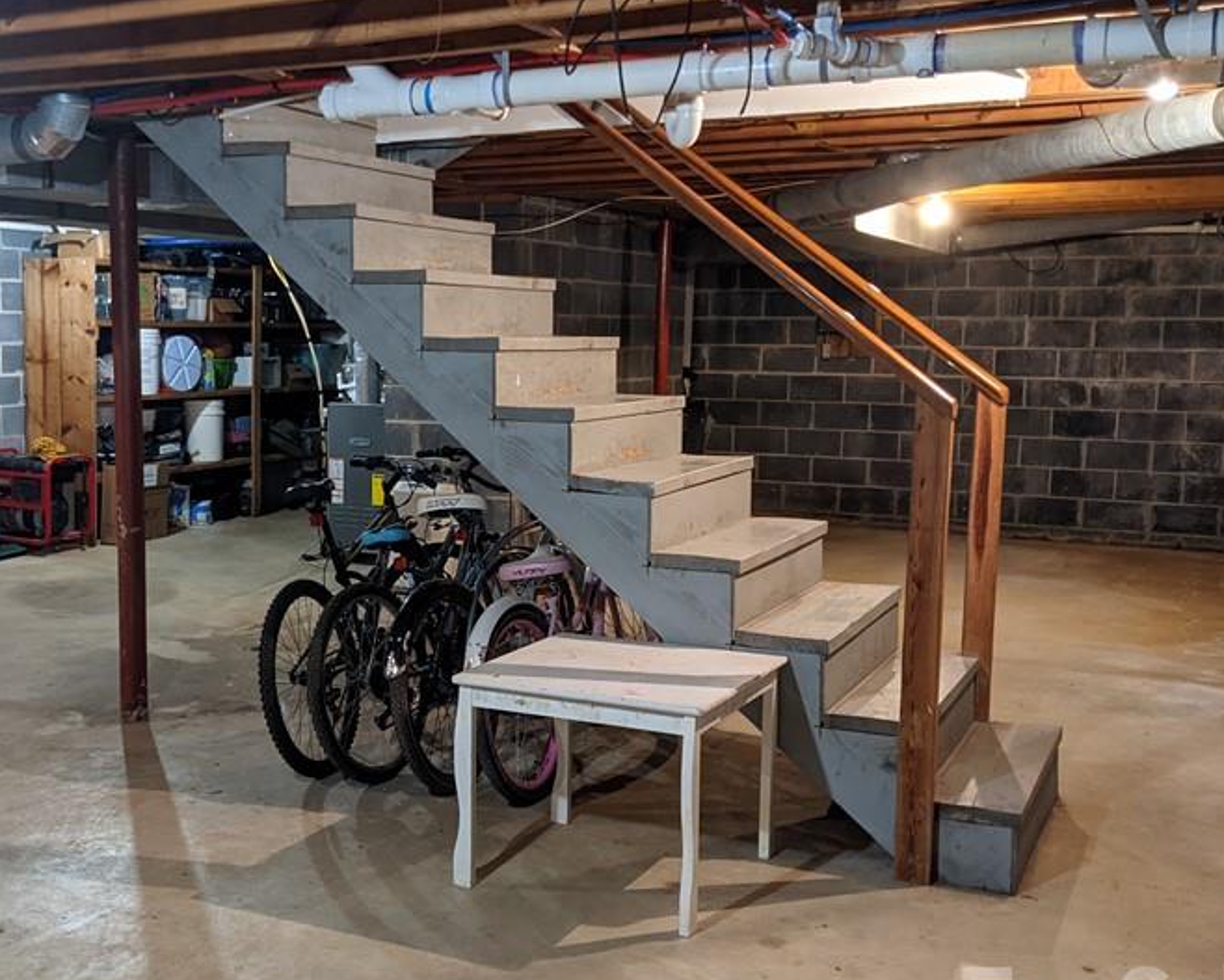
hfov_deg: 44.0
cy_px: 523
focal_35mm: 41
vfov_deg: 36.5
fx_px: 1486
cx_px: 383
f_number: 1.73
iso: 226
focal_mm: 4.38
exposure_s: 1/24
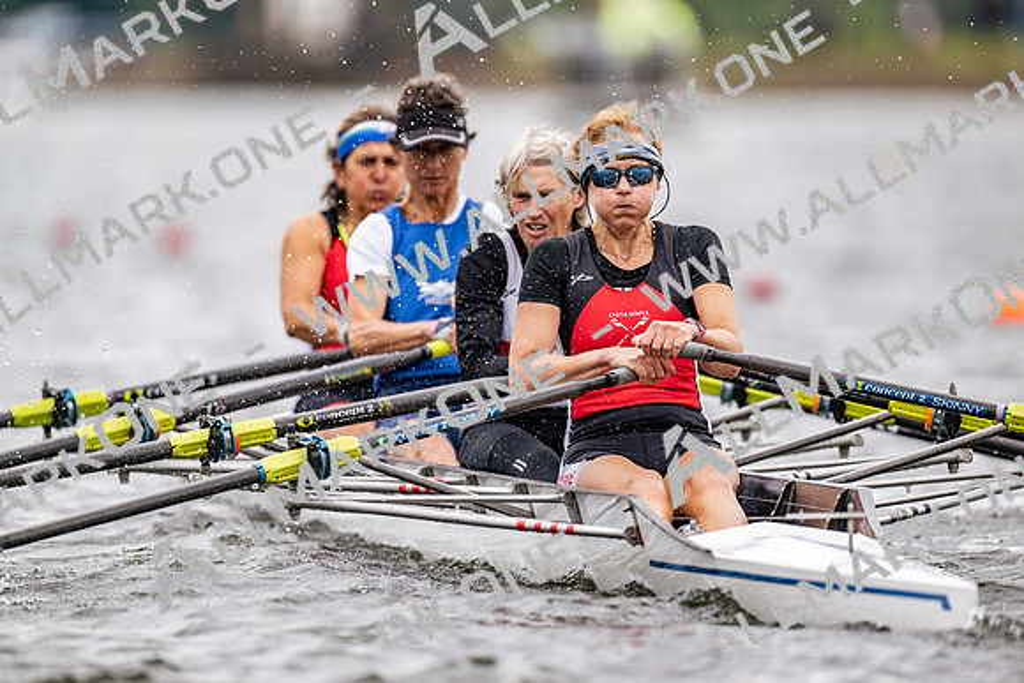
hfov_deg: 3.4
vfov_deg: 2.3
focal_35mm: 600
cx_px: 512
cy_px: 342
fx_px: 17070
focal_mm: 600
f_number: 4
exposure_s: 1/2500
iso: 560
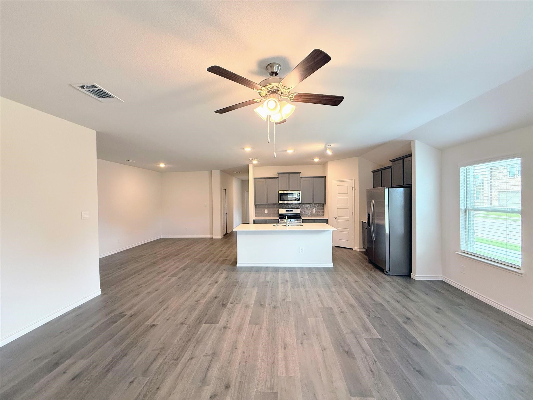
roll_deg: +1.0
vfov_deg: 85.7
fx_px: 216
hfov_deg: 102.1
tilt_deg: +0.9
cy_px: 200
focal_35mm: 14
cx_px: 266
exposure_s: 1/120
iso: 320
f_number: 2.2
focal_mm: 2.22
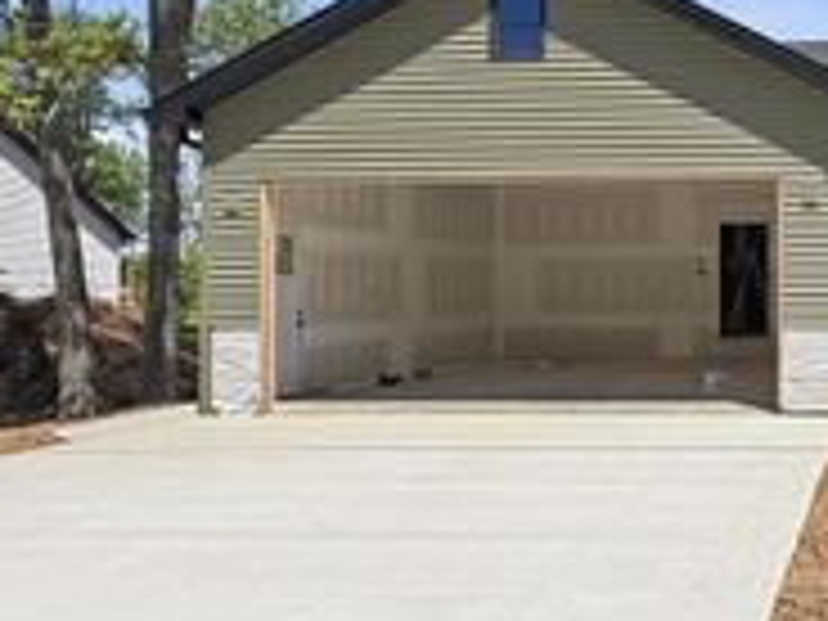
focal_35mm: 38
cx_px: 837
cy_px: 362
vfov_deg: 37.6
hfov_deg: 42.1
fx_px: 909
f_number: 2.2
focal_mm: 2.2
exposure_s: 1/1339
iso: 20
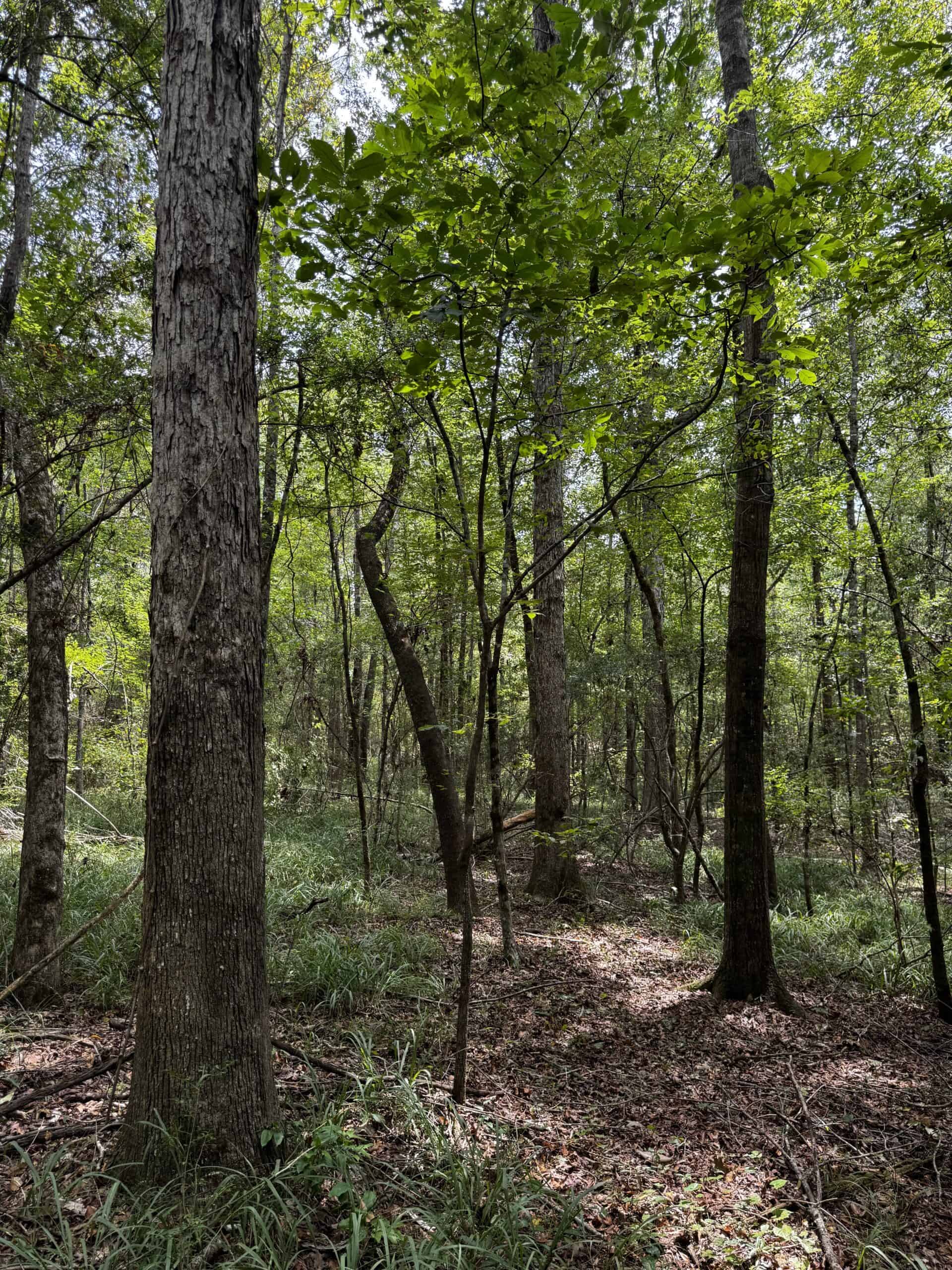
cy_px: 635
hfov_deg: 56.8
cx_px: 476
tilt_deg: +8.3
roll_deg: -0.3
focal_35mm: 24
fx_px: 880
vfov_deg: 71.6
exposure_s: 1/152
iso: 64
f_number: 1.78
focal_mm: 6.76
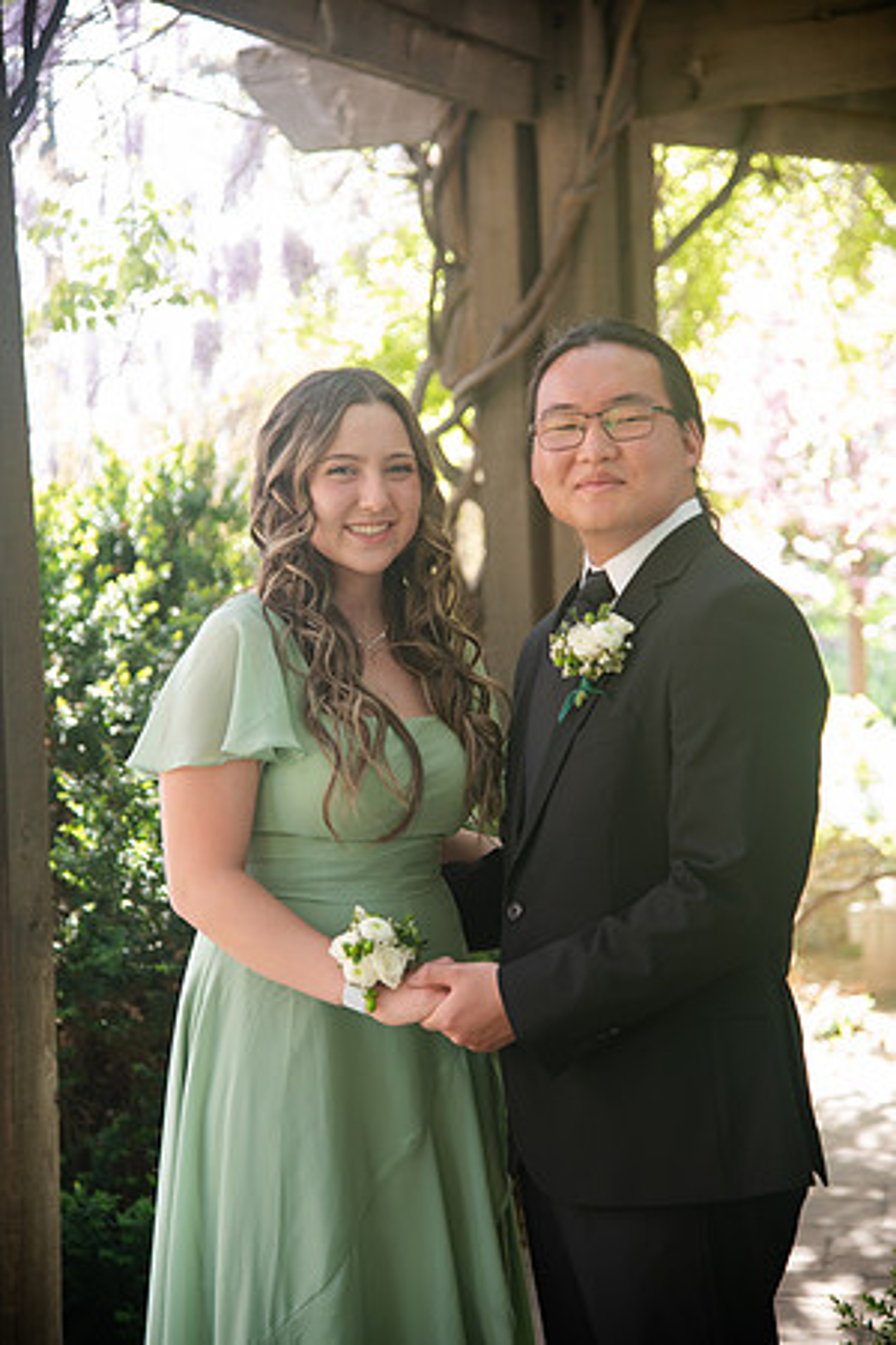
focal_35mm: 78
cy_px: 672
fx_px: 2912
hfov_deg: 17.5
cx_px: 448
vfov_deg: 26.0
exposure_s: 1/125
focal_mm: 78
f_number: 4
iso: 400
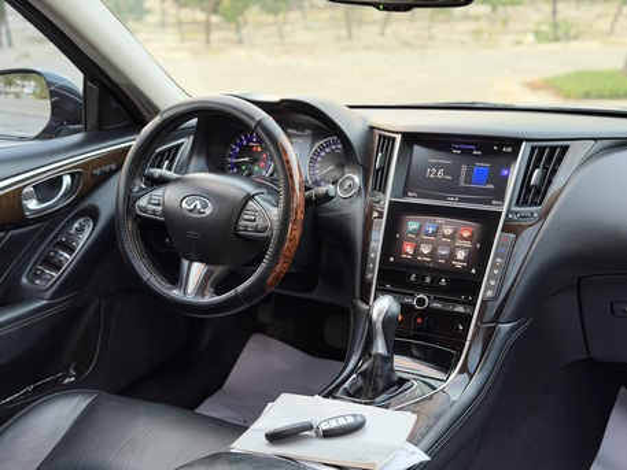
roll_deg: +1.2
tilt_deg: -17.0
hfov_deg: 39.6
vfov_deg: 30.3
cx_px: 314
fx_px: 870
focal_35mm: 48
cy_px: 235
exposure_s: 1/40
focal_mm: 6.76
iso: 320
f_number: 1.78
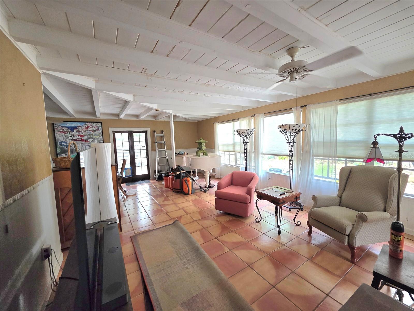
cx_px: 207
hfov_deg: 106.2
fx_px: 155
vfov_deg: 89.9
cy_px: 156
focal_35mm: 13
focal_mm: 2.2
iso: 500
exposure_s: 1/370
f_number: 1.9
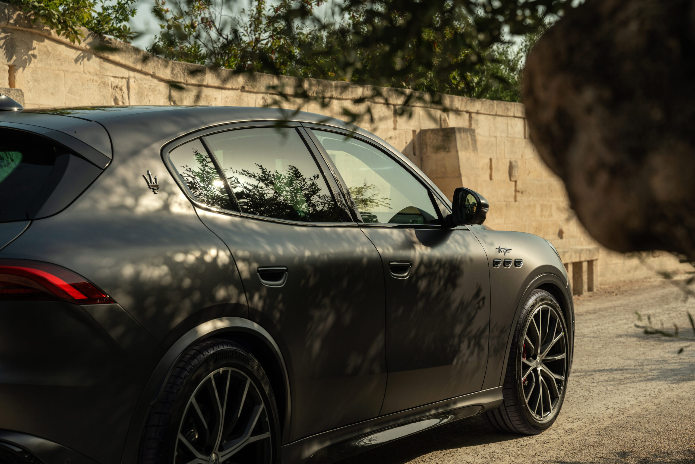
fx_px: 1351
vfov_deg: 19.5
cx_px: 348
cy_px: 232
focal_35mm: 70
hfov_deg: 28.8
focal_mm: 70
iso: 250
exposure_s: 1/2000
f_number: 5.6
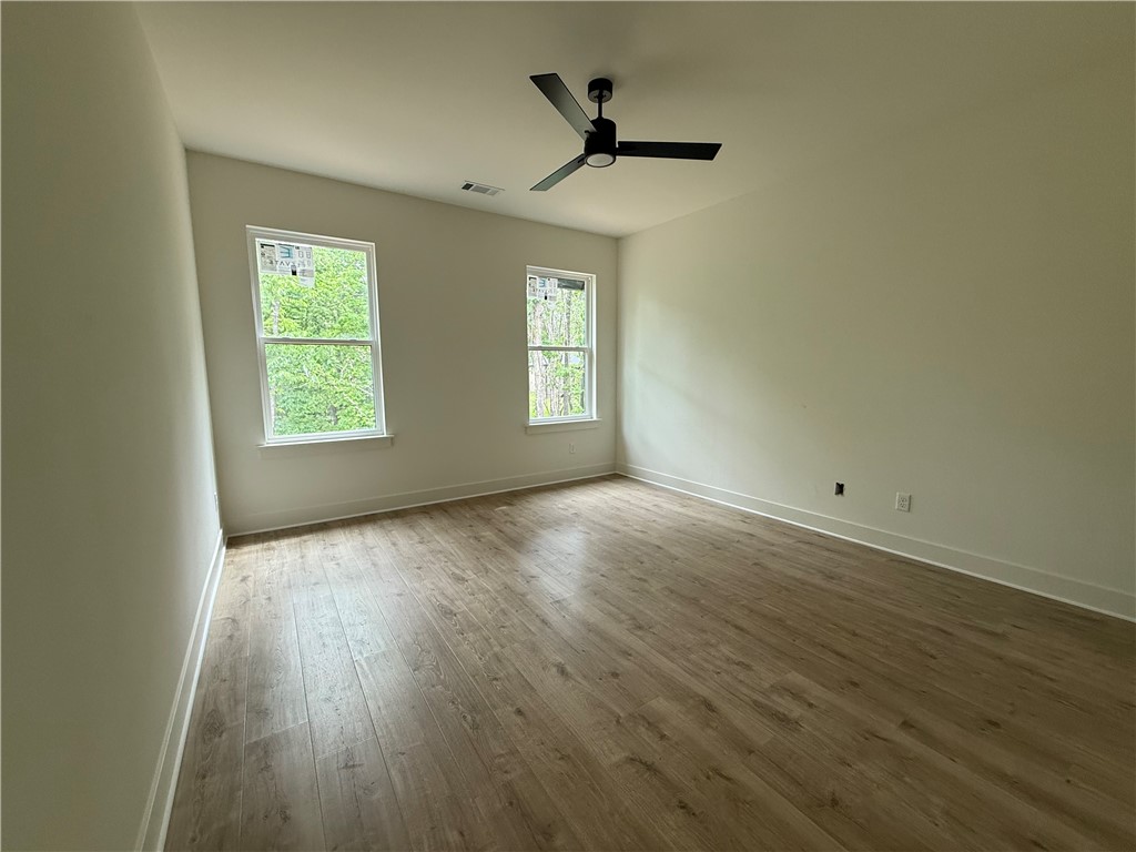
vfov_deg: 85.7
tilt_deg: -7.2
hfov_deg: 102.1
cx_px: 568
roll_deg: +0.4
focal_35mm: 14
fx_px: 459
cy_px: 426
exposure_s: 1/120
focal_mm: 2.22
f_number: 2.2
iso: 160
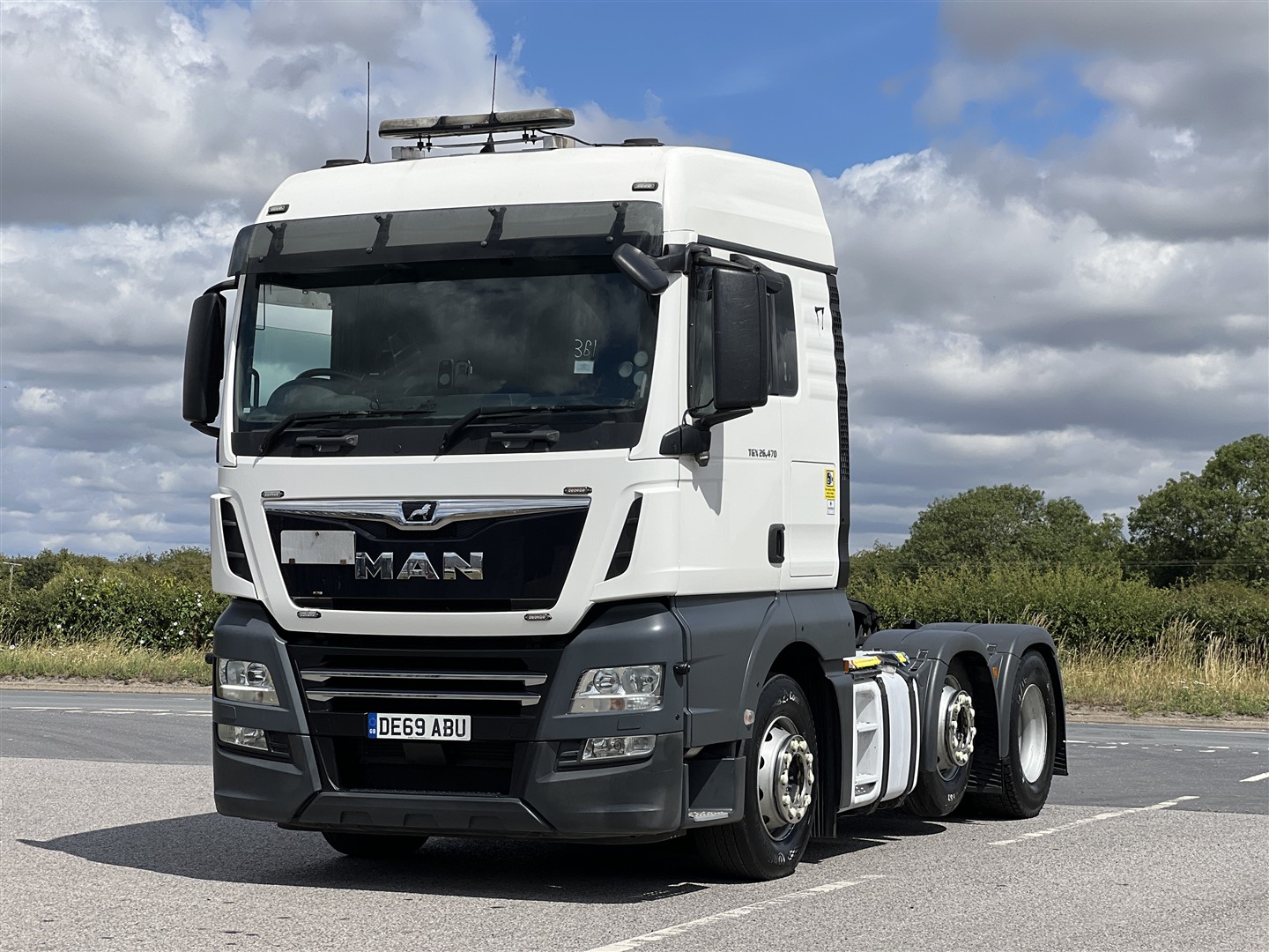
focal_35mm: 77
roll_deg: -1.4
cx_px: 634
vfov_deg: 19.1
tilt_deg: +3.9
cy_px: 476
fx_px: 2823
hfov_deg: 25.3
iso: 32
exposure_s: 1/1309
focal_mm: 9
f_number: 2.8
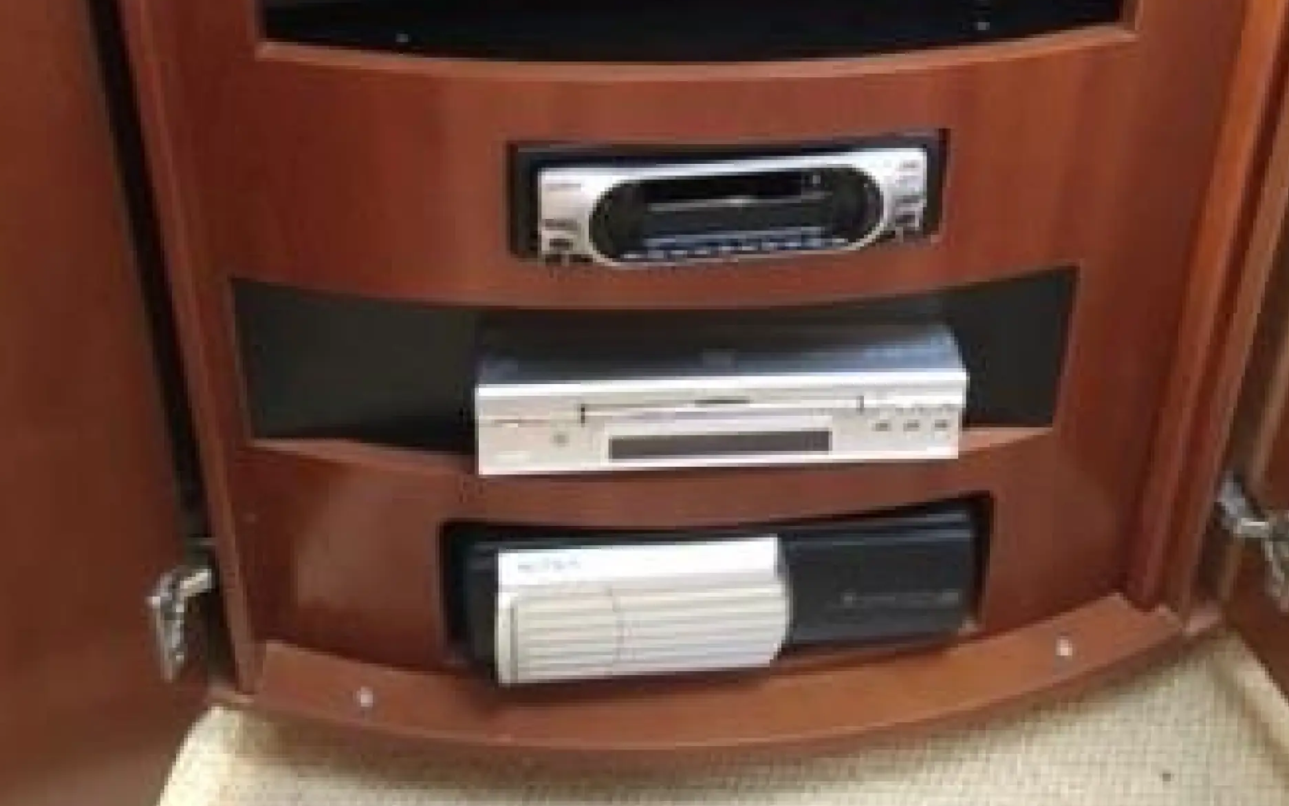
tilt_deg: -27.6
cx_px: 644
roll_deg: -0.2
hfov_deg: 47.2
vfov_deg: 28.6
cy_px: -1
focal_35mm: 42
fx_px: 1475
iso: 250
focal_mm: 4.15
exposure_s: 1/17
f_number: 2.2
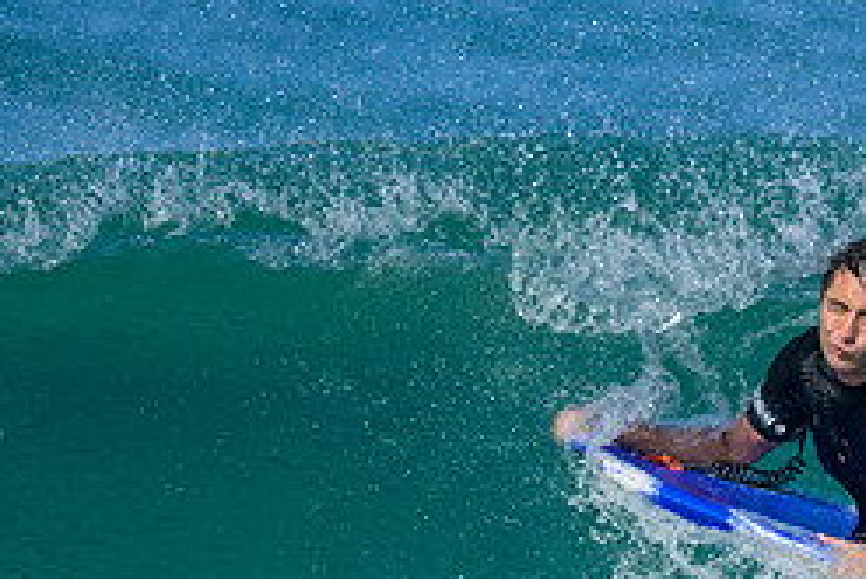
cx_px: 961
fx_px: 59377
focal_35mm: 2467
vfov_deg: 0.6
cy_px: 590
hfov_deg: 0.8
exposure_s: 1/2000
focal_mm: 800
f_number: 6.3
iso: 250
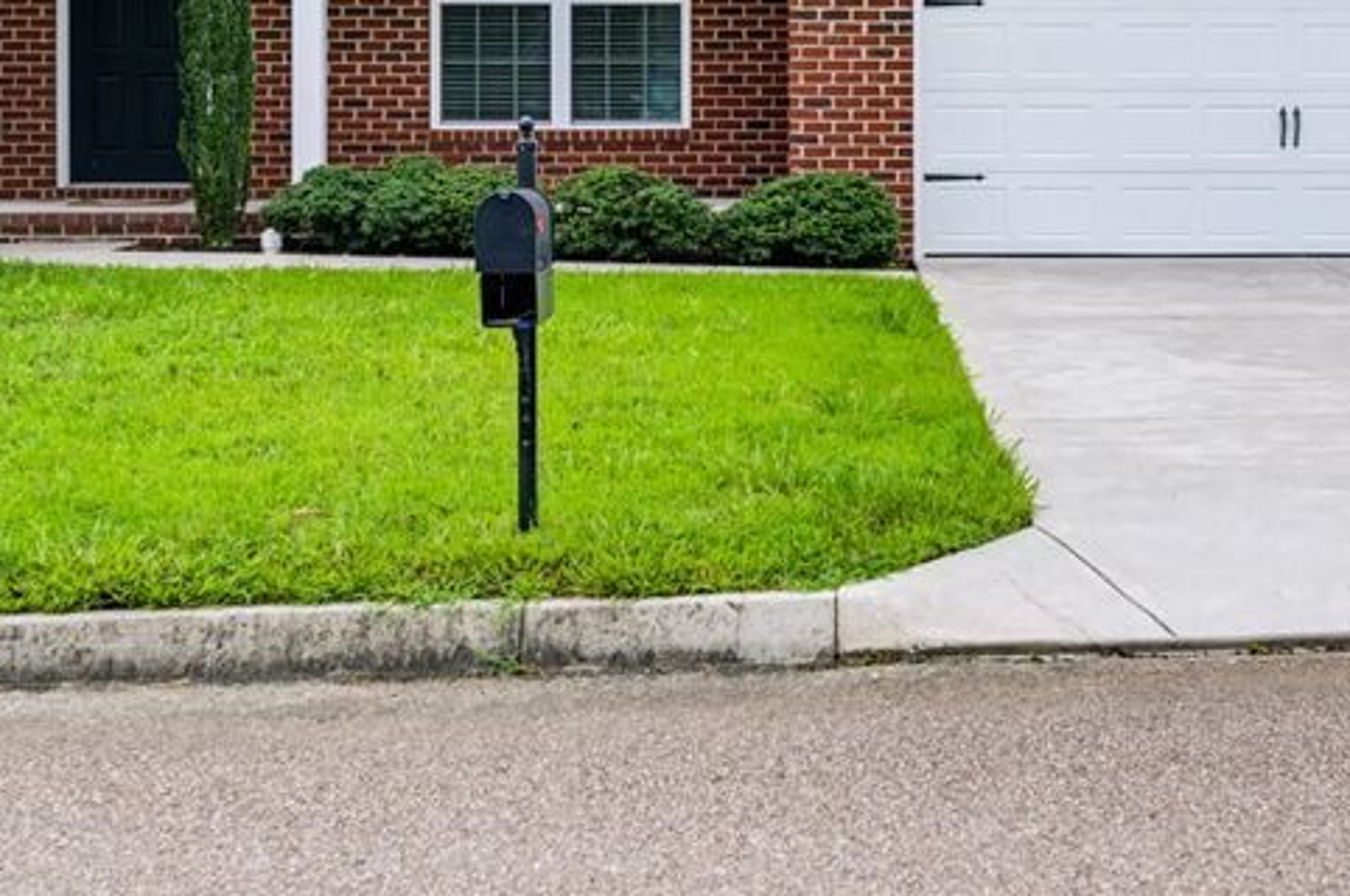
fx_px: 2547
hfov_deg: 29.6
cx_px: 787
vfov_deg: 19.5
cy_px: 35
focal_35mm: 68
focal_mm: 32
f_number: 6.3
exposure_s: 1/320
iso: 100
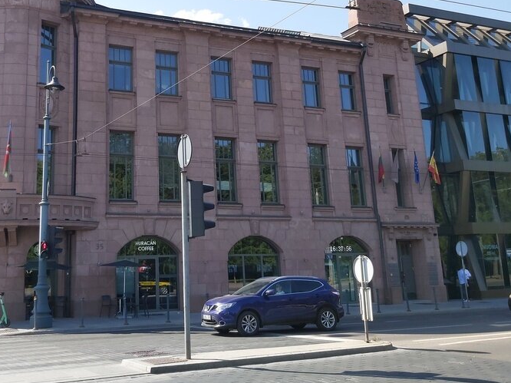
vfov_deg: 35.5
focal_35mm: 40
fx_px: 590
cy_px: 119
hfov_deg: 46.2
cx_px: 176
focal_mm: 3.92
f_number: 1.7
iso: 64
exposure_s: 1/700
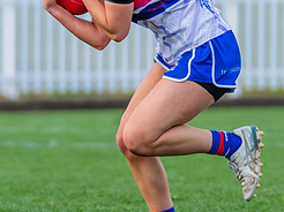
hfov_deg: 1.1
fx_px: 14262
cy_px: -43
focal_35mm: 1740
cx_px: 69
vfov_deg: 0.9
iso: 800
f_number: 6.3
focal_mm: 420
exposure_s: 1/1250
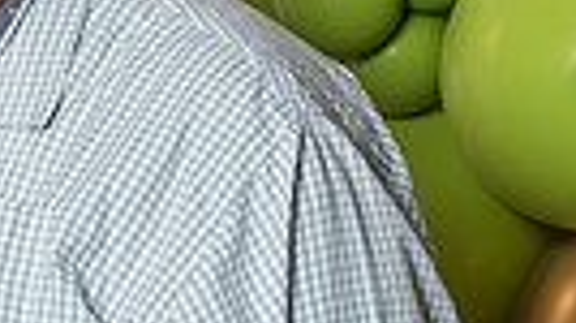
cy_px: 375
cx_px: -341
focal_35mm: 251
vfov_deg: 4.8
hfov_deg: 8.4
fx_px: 3829
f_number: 5.6
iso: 200
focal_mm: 36
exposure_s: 1/160
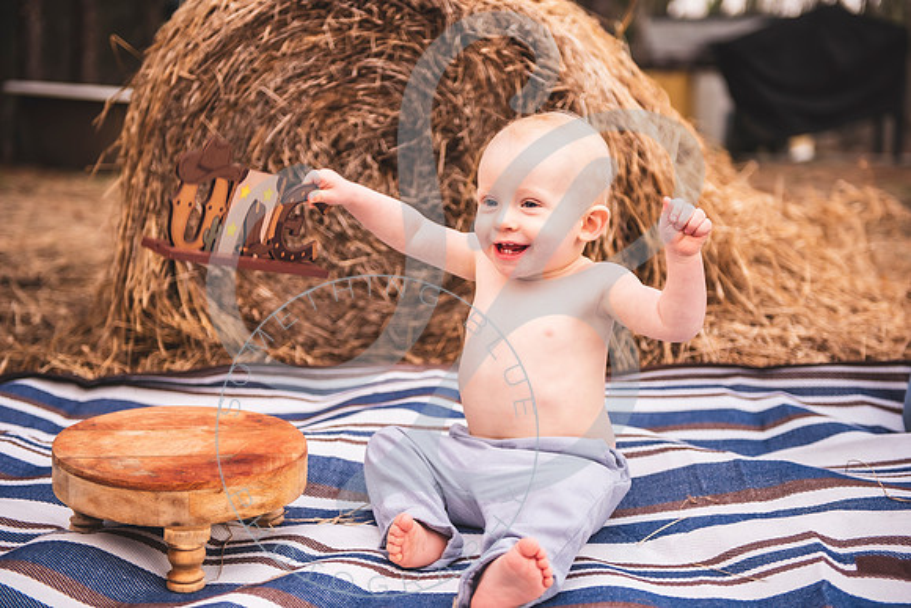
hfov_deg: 35.6
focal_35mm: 56
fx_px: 1417
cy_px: 304
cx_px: 456
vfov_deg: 24.2
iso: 200
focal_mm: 56
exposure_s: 1/320
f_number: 2.8
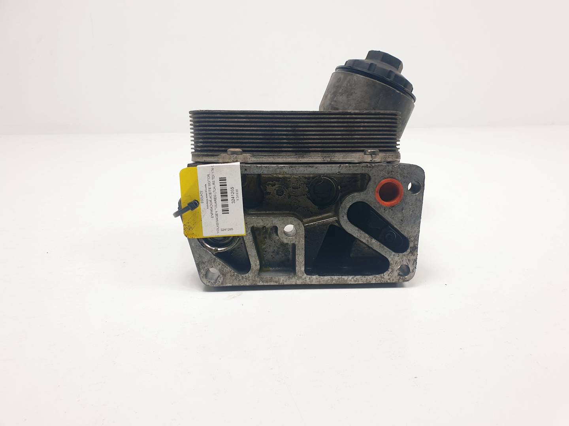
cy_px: 213
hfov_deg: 67.3
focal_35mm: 26
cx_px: 284
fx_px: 427
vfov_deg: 53.1
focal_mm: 4.3
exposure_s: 1/264
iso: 50
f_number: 2.4
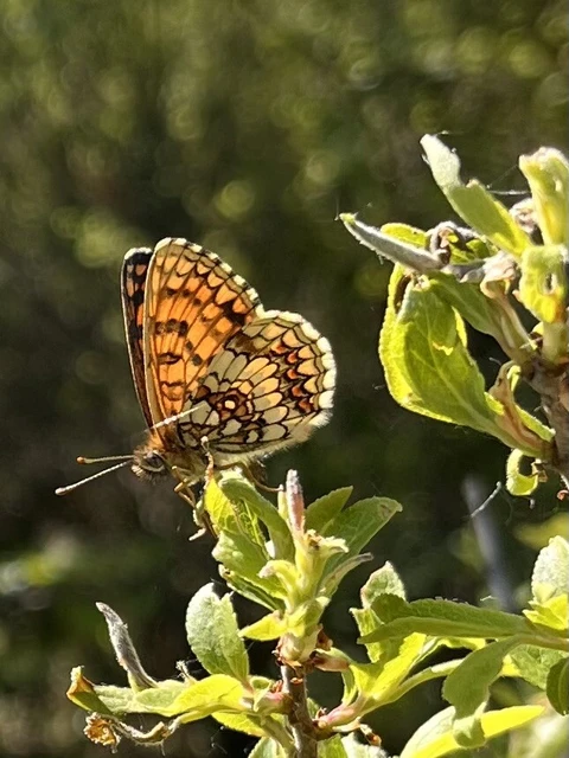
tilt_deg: -1.6
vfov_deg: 67.3
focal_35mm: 26
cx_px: 284
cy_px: 379
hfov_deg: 53.1
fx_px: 570
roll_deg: +8.0
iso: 50
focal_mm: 5.1
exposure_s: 1/913
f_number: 1.6
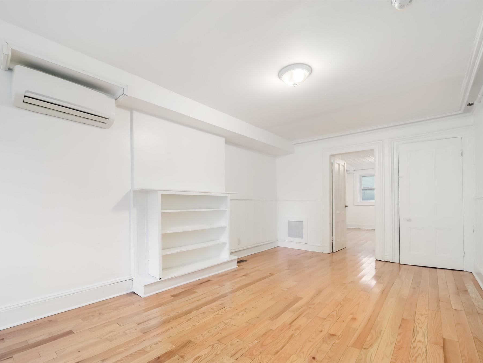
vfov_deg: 77.7
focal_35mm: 16
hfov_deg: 94.4
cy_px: 207
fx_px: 223
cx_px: 227
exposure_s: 1/30
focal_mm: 7
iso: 800
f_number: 3.5
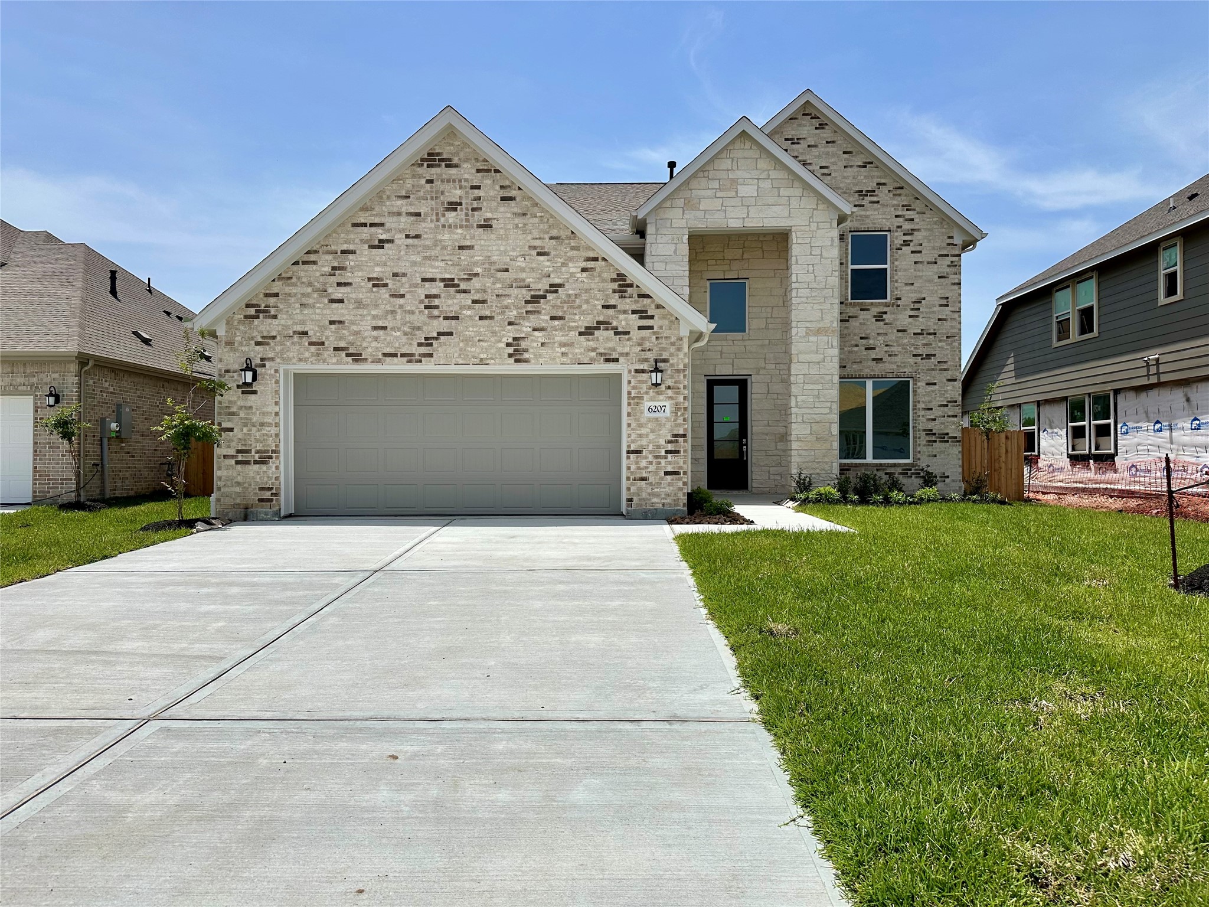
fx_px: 838
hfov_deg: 71.6
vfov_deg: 56.8
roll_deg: +0.2
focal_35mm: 24
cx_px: 604
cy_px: 454
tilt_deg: +1.1
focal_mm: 6.86
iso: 80
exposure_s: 1/8929
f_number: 1.78
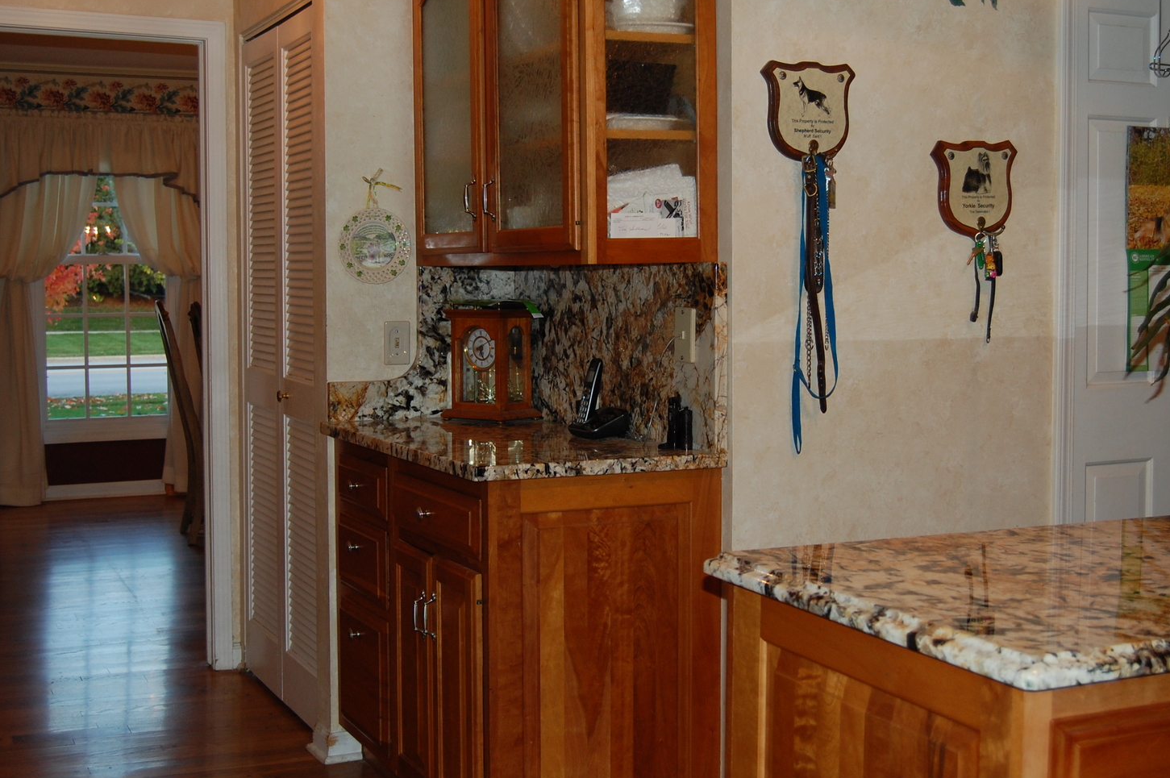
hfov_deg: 41.9
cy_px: 347
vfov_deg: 28.6
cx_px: 589
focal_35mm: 47
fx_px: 1526
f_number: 4.2
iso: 400
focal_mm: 28
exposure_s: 1/60
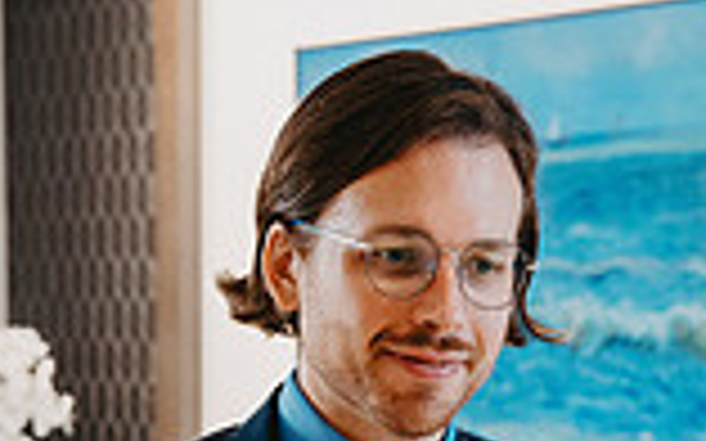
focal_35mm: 140
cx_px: 391
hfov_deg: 14.9
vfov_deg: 9.1
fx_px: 2693
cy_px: 711
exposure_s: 1/125
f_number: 4.5
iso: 1600
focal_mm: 48
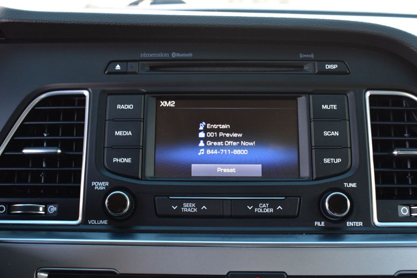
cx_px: 208
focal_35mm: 48
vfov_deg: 28.1
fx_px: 556
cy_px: 139
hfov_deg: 41.1
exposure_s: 1/20
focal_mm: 32
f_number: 6.3
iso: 400
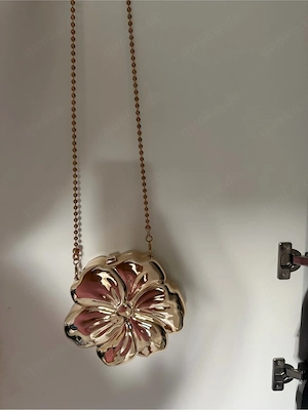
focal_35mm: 24
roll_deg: +1.4
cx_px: 154
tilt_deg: -8.5
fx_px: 285
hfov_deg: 56.8
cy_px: 205
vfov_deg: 71.6
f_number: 1.78
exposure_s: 1/60
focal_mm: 6.76
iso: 400
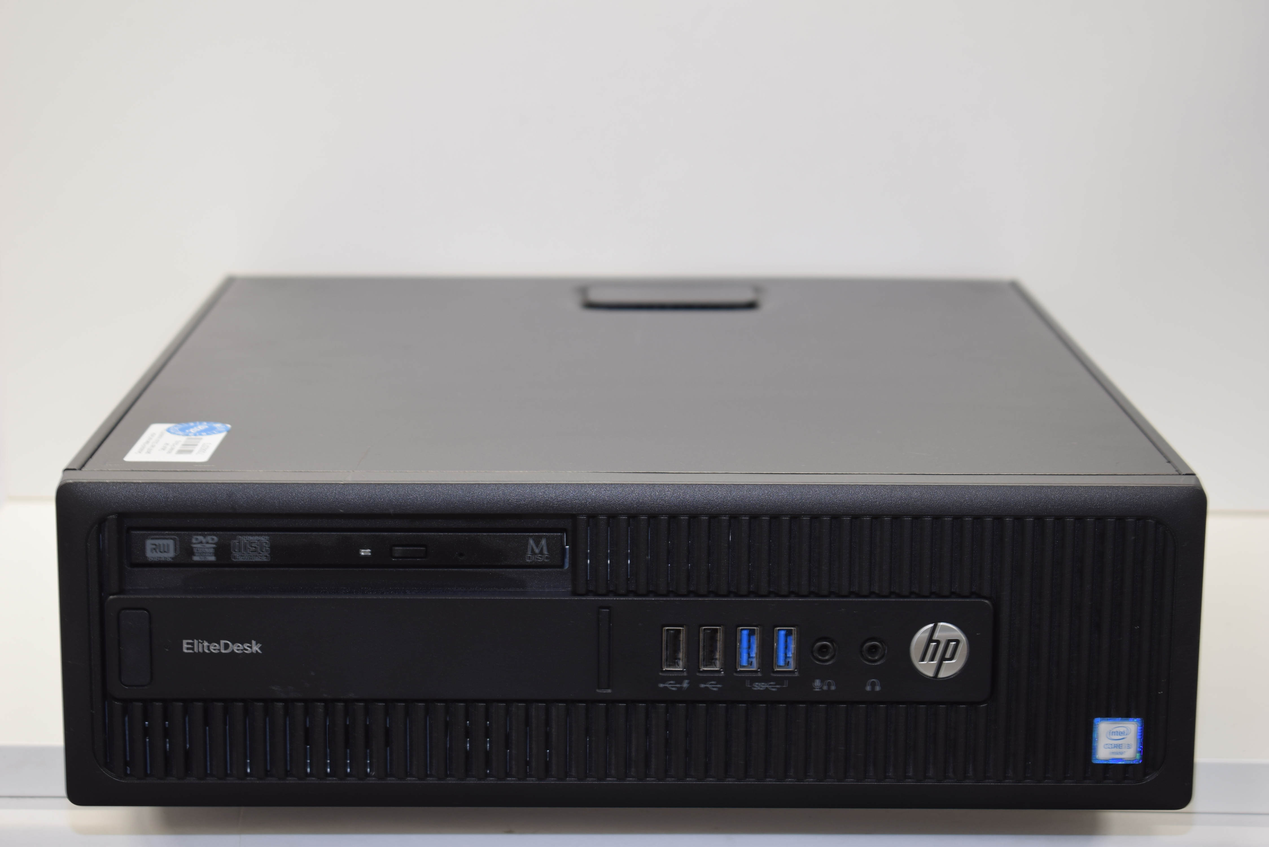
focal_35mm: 78
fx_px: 2750
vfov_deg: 17.5
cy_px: 424
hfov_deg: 26.0
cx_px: 634
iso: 100
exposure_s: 1/8
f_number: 5.6
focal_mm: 52
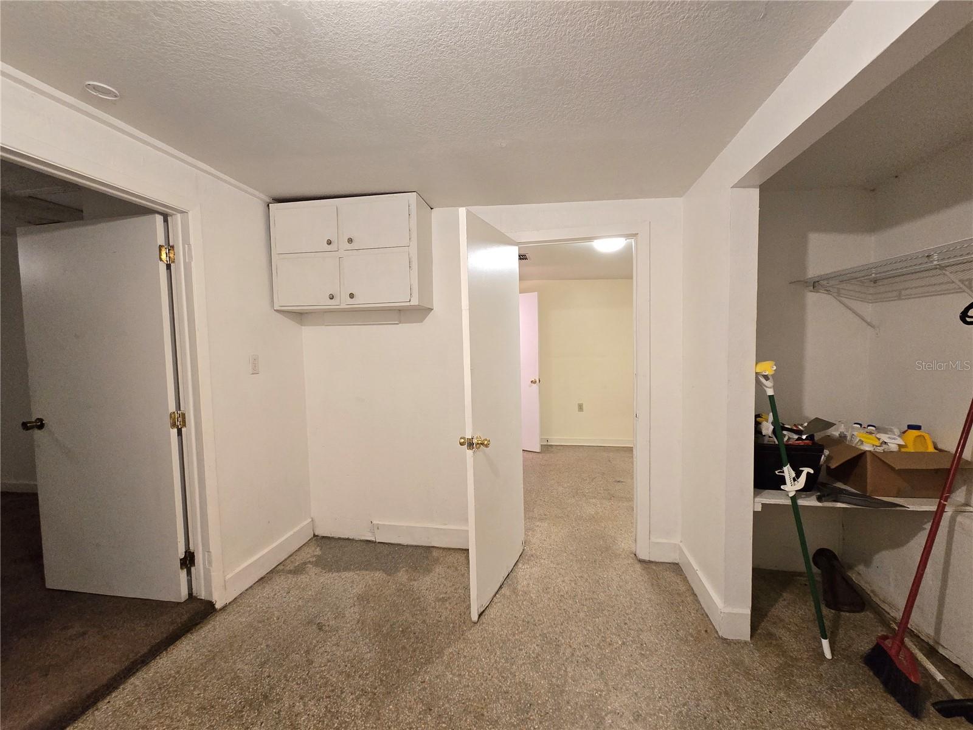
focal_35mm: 13
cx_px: 486
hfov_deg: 106.2
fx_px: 365
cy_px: 365
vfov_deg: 89.9
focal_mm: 2.2
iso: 640
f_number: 2.2
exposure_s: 1/60
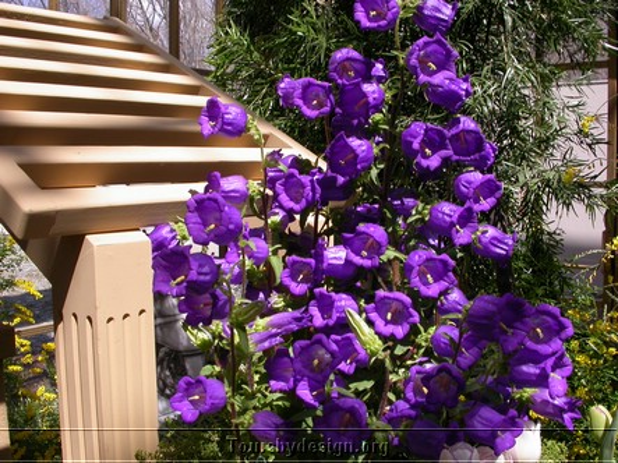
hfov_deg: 49.0
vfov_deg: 37.7
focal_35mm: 38
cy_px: 232
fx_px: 678
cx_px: 309
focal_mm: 7.85
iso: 100
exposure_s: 1/250
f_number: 6
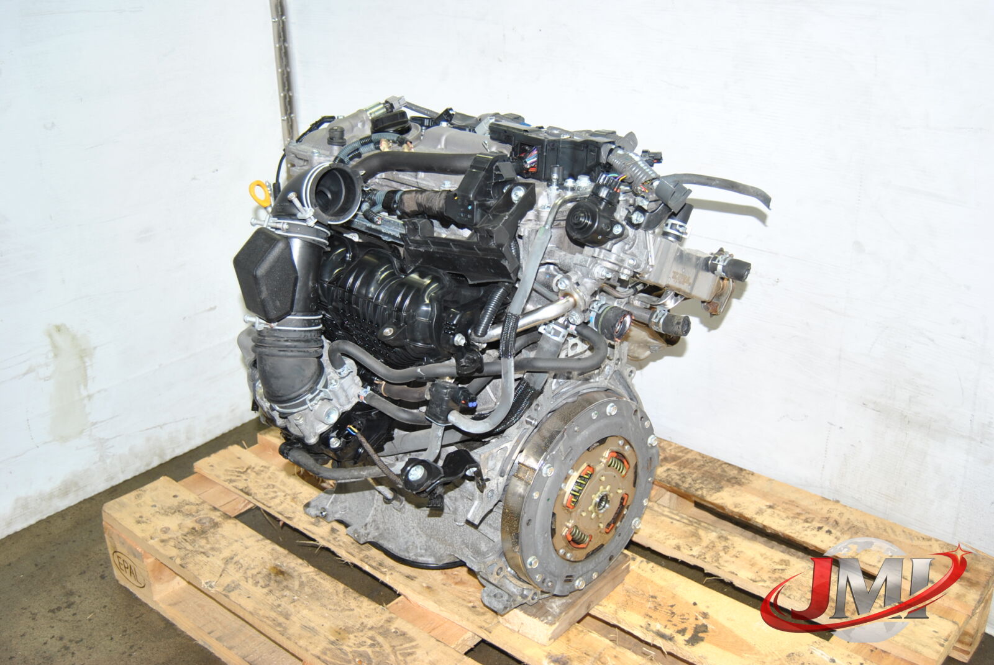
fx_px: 995
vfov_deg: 37.0
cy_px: 332
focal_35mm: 36
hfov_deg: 53.1
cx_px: 497
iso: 100
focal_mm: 24
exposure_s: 1/60
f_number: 3.8
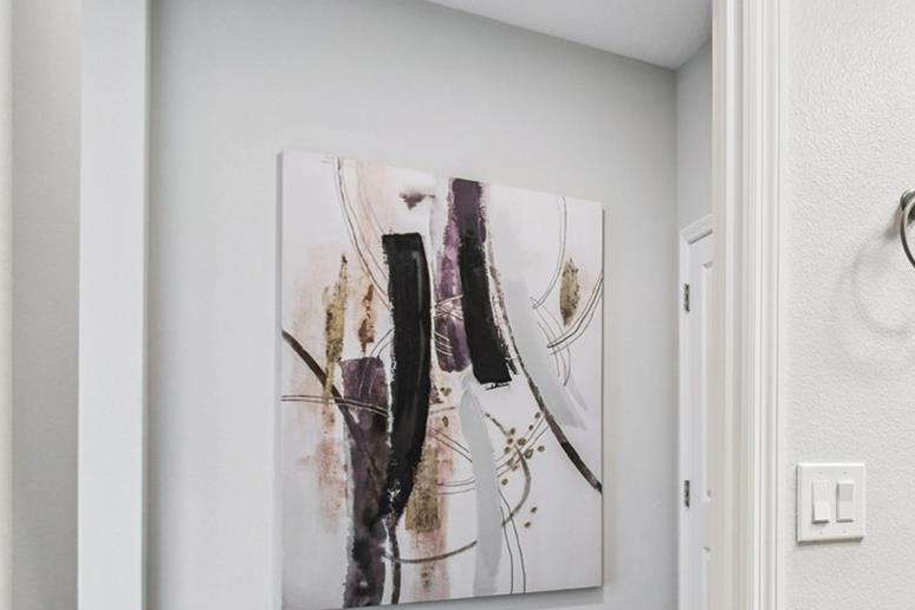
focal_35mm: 31
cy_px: 476
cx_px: 926
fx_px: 788
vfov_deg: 40.8
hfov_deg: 48.8
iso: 100
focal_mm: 10
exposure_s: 1/15
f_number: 7.1
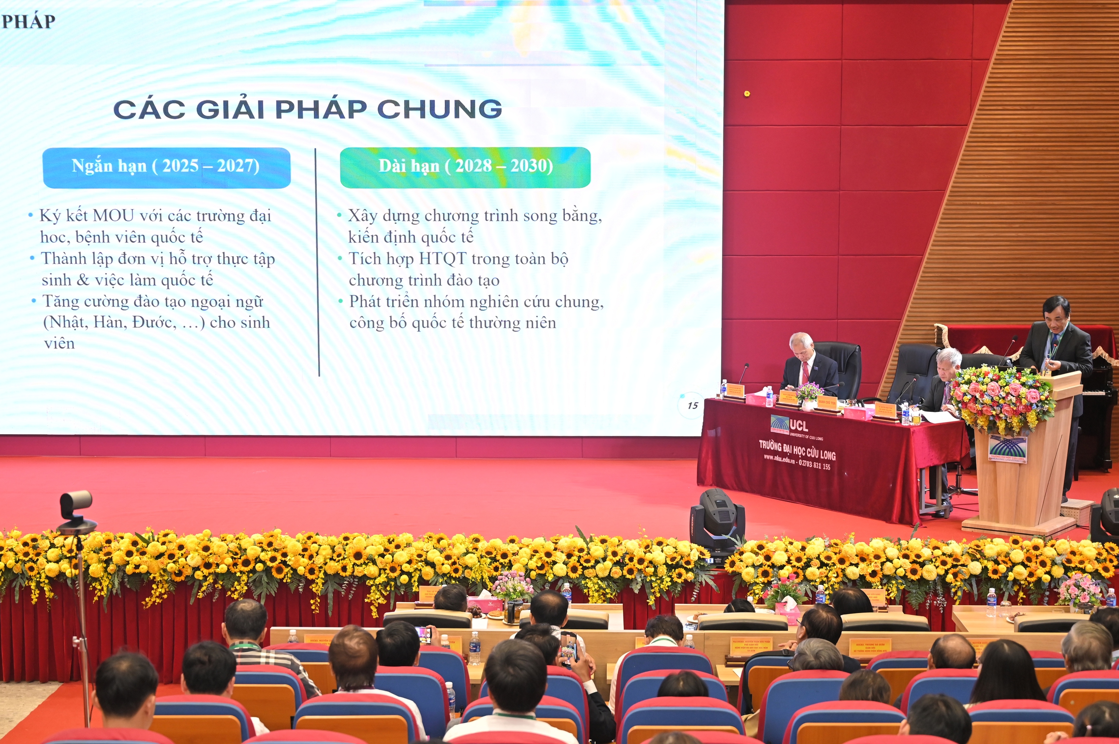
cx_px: 526
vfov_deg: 25.9
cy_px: 389
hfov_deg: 38.2
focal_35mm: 52
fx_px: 1615
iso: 1250
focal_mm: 47
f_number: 4
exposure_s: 1/125
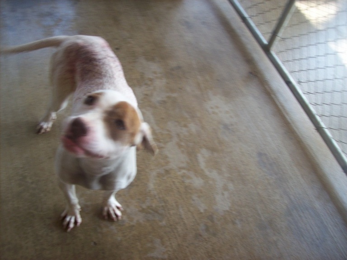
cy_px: 130
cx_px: 174
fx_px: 361
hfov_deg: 51.4
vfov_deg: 39.6
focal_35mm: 36
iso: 80
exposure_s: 1/76.6
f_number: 2.7
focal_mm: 6
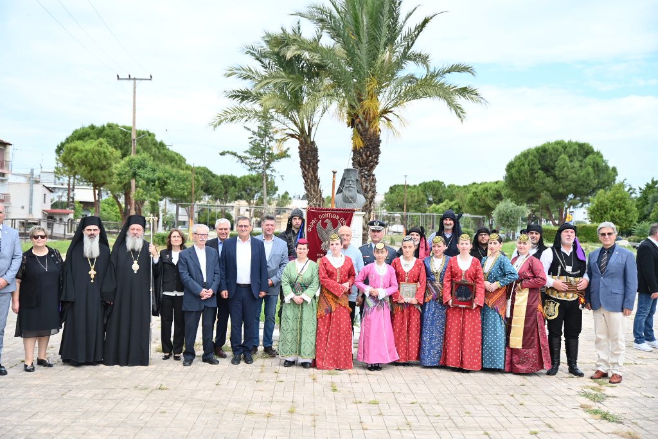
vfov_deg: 37.9
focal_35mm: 35
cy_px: 220
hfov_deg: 54.4
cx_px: 329
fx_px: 640
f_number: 2.8
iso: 125
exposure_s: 1/1000
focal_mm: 35
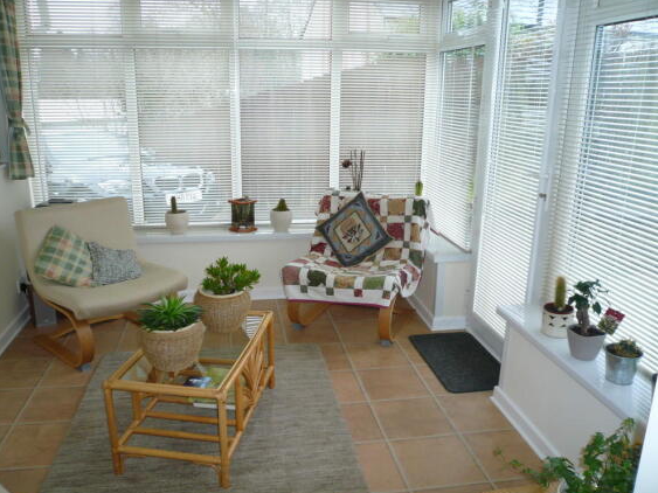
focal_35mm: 29
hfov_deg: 61.7
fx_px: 551
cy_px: 252
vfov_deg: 48.2
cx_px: 318
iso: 100
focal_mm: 4.6
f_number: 2.8
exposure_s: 1/30
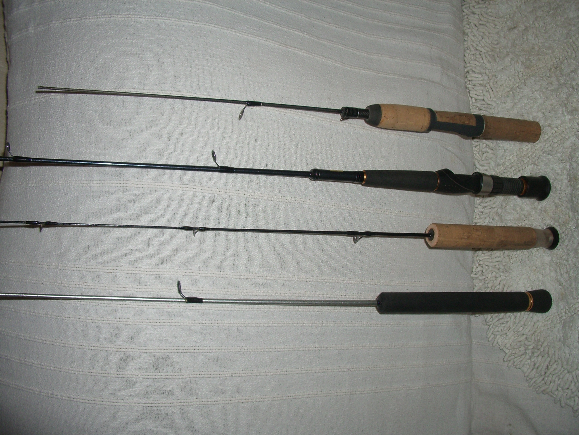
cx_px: 290
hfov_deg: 52.6
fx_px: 585
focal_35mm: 35
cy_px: 218
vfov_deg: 40.7
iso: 80
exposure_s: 1/60
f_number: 4.3
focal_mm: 5.8
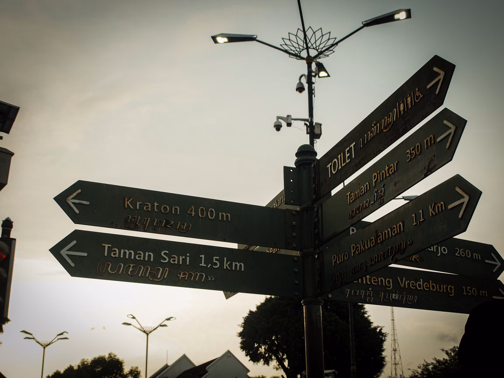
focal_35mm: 44
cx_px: 252
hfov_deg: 42.9
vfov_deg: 32.9
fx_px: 641
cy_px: 189
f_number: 4.5
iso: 200
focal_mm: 22
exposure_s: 1/160
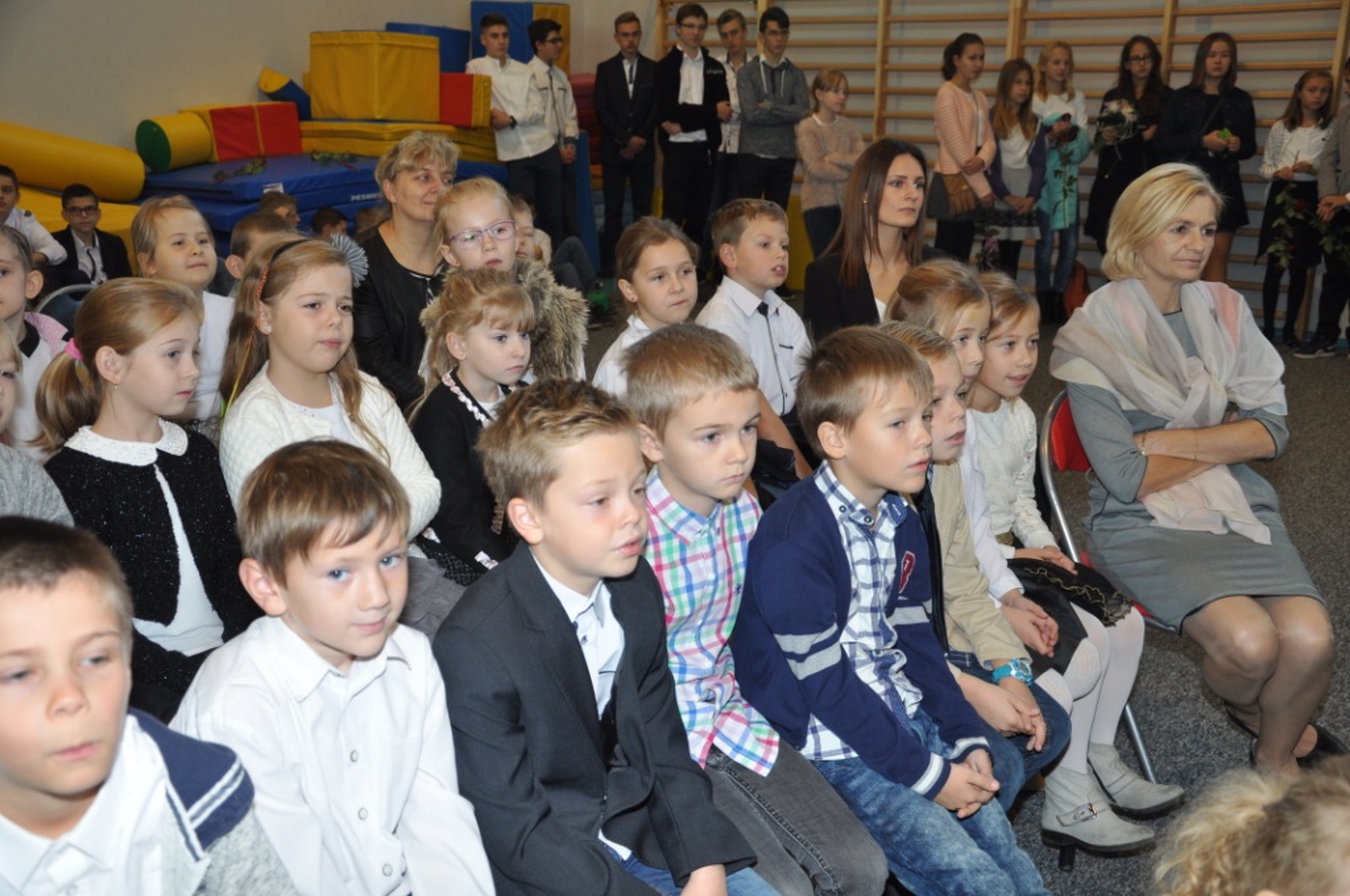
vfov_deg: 31.8
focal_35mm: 42
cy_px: 448
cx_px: 675
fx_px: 1573
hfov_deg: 46.5
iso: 400
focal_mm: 28
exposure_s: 1/60
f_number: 5
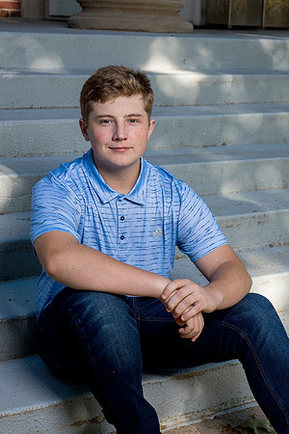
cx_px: 144
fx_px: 421
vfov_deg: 54.4
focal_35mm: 35
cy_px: 217
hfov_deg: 37.9
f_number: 4.5
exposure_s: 1/160
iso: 100
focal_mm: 35
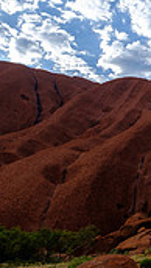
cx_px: 252
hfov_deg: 18.8
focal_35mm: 53
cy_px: 107
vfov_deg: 39.0
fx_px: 377
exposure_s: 1/550
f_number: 5.6
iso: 200
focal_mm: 10
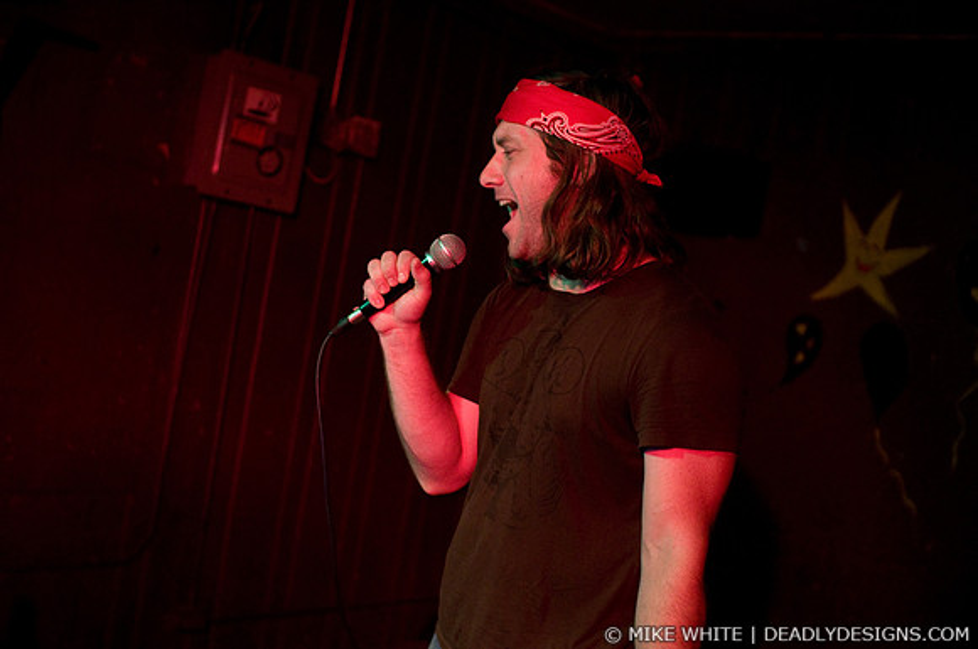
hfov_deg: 43.7
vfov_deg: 29.8
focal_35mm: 45
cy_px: 324
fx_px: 1221
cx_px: 489
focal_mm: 30
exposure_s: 1/100
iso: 1000
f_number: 2.2
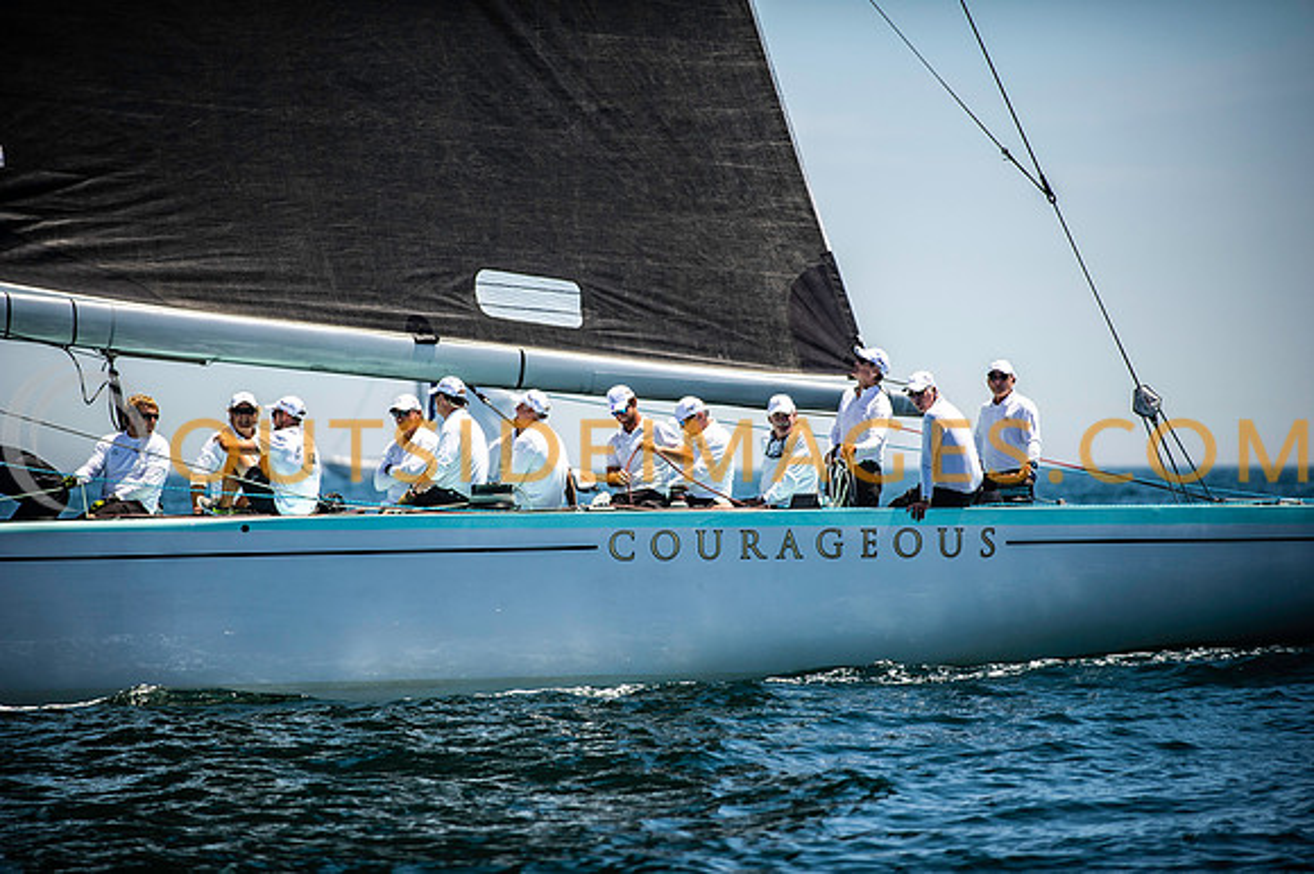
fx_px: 7296
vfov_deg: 6.9
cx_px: 657
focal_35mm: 200
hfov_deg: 10.3
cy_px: 437
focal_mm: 200
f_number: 3.2
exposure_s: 1/4000
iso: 320
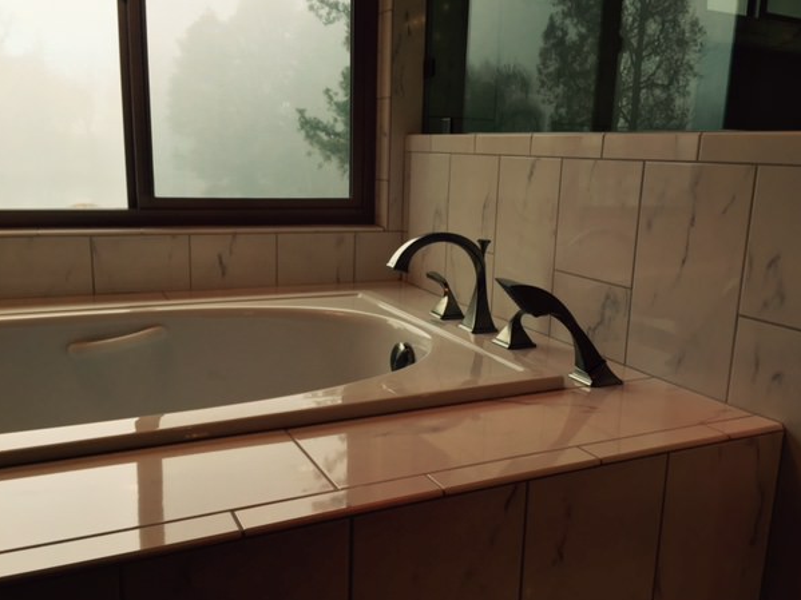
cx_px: 419
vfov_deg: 45.4
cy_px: 310
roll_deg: -3.2
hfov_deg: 58.3
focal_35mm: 31
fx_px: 717
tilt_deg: -13.1
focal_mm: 4.15
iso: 32
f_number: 2.2
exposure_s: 1/178
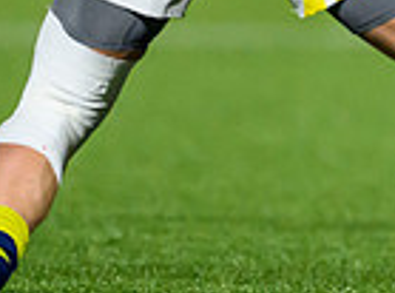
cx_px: 1013
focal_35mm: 2061
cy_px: -69
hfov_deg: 1.0
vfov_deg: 0.7
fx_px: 23417
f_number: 3.2
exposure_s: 1/1250
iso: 6400
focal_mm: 400
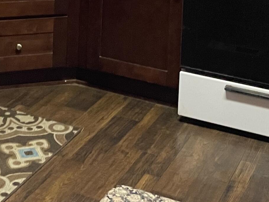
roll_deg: -1.4
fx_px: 660
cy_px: -122
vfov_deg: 15.6
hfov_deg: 22.9
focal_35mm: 85
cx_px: 84
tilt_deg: -4.2
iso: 500
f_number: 1.6
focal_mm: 4.2
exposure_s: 1/40
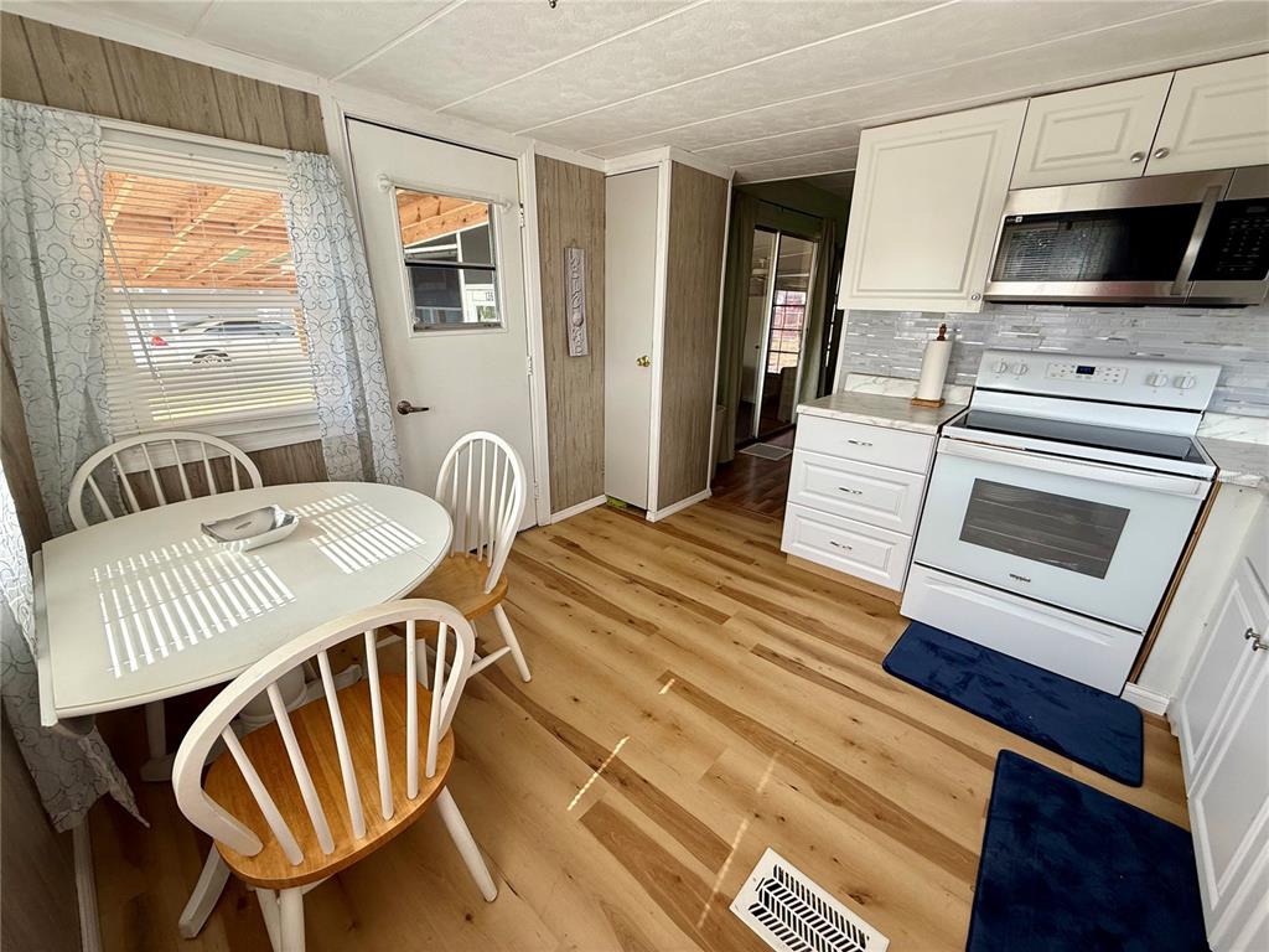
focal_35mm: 14
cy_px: 476
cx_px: 634
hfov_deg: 102.1
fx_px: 513
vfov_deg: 85.7
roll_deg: -0.1
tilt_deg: -18.5
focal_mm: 2.22
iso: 64
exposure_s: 1/126
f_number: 2.2
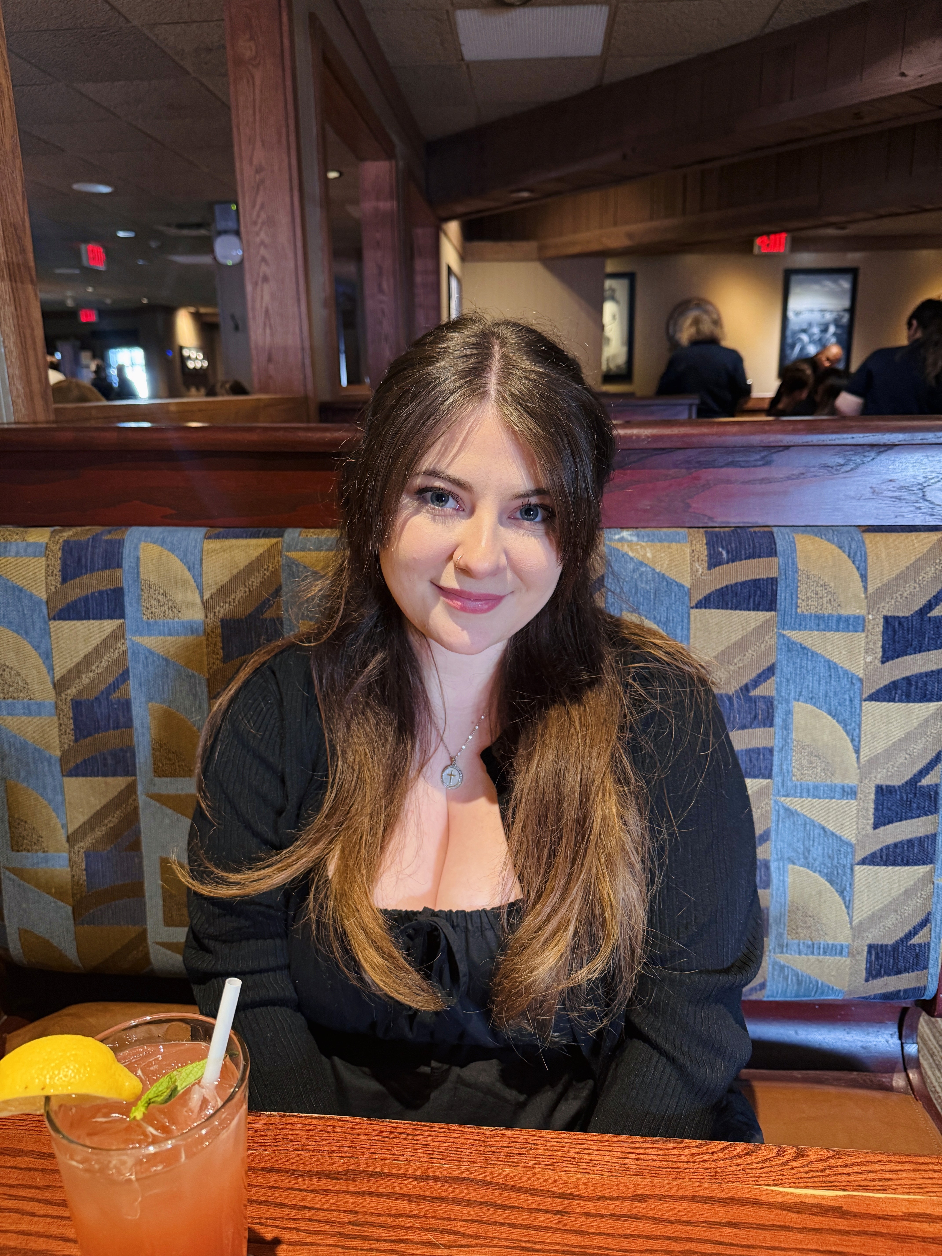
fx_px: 871
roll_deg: +0.6
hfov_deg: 56.8
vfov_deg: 71.6
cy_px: 628
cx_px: 471
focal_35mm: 24
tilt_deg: -15.2
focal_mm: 6.76
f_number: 1.78
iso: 320
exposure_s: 1/60
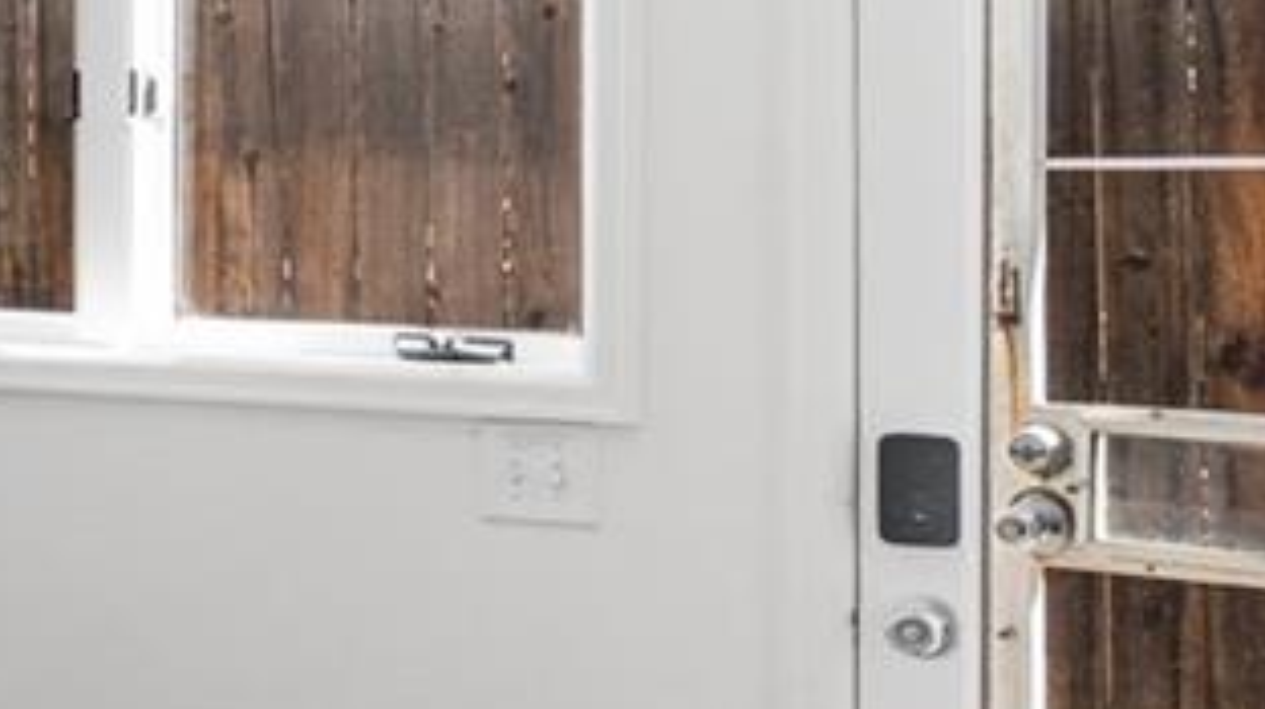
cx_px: -1322
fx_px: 2973
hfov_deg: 17.1
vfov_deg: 13.6
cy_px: 201
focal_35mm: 89
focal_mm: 16.5
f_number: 8
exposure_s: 1/30
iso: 160
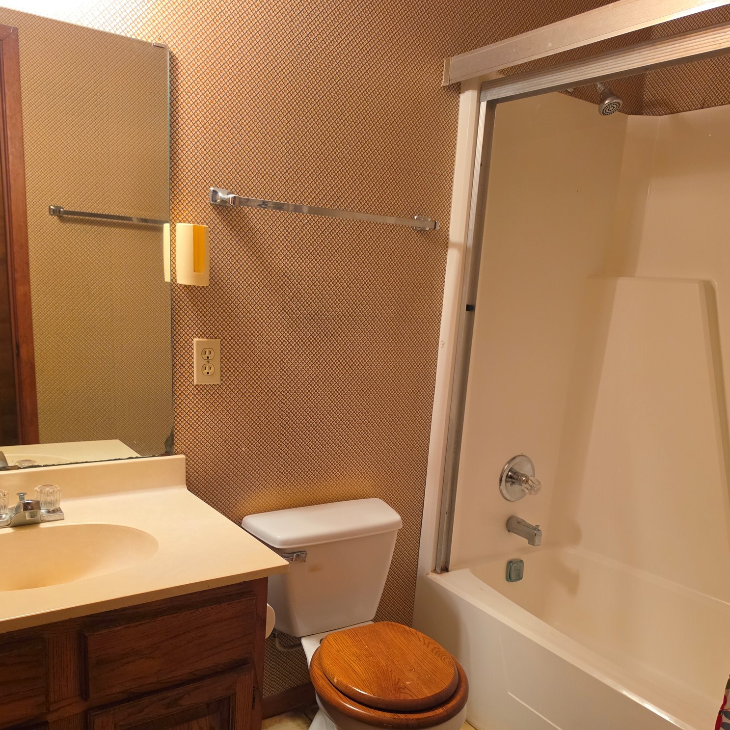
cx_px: 363
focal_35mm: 28
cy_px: 478
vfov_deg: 56.2
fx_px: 668
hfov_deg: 57.3
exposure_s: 1/120
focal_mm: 6.5
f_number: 1.4
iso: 400
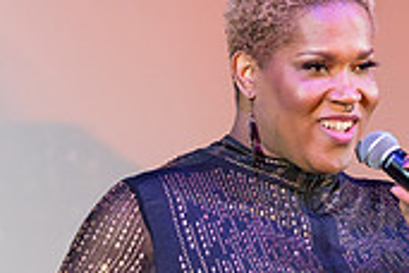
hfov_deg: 3.4
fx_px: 6805
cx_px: 127
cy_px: 250
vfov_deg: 2.3
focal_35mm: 599
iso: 2000
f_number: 4
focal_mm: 166
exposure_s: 1/250
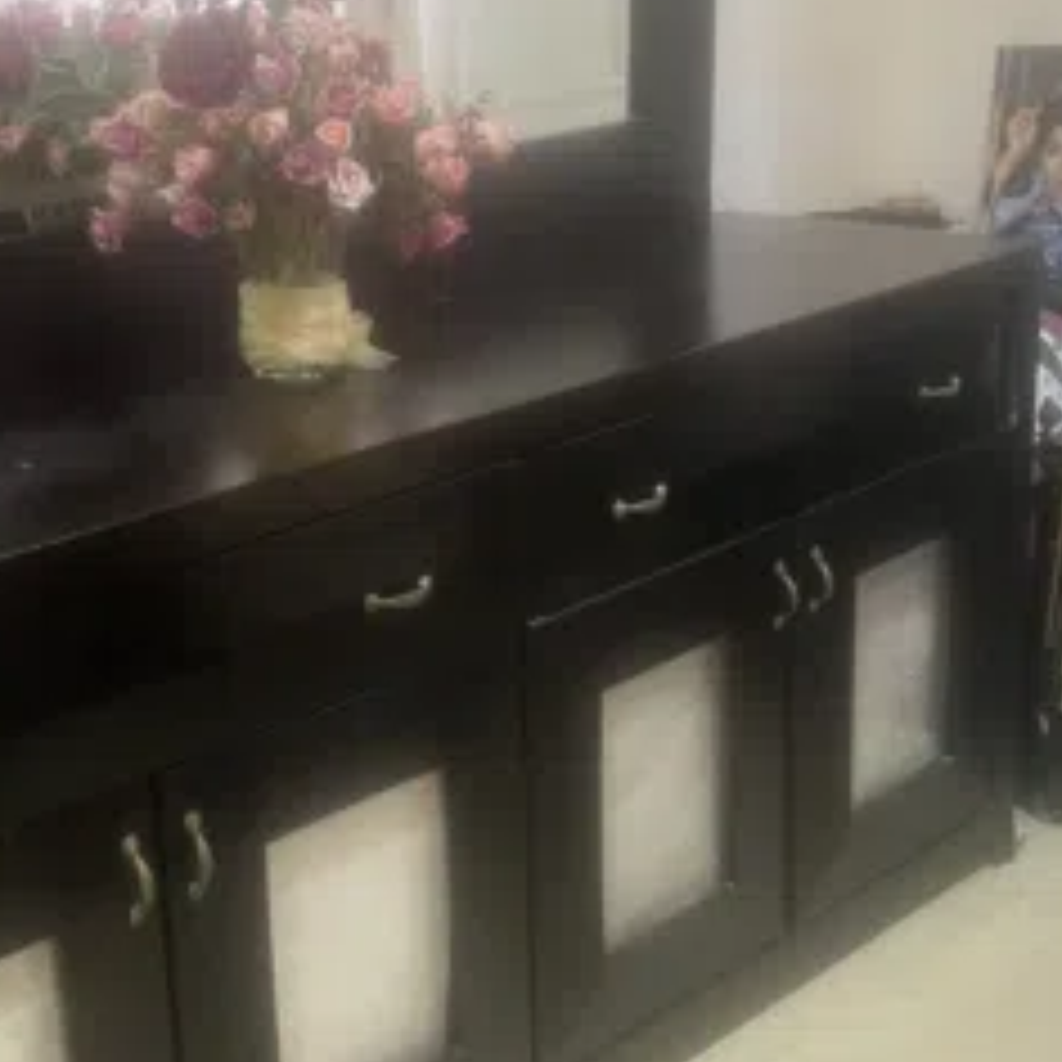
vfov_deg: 32.7
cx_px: 202
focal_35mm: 52
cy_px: 461
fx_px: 1805
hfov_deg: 31.9
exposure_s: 1/50
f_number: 1.6
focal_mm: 5.1
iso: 200
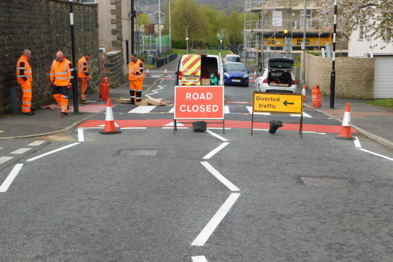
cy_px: 143
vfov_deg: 25.5
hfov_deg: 37.5
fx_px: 579
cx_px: 210
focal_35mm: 53
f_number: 3.7
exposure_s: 1/125
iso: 125
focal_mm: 8
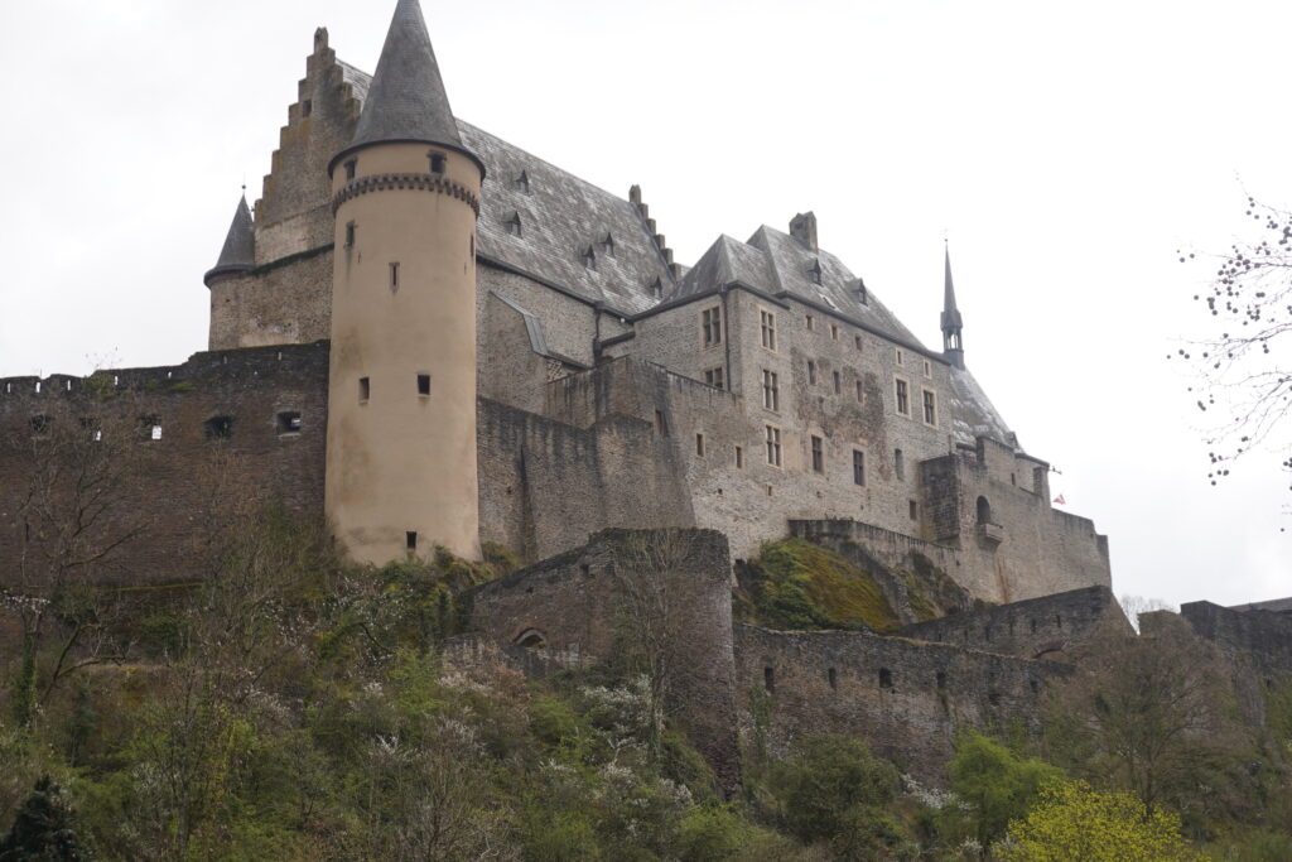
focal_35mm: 61
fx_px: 2189
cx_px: 646
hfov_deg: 32.9
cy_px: 431
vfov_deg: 22.3
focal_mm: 41
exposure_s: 1/200
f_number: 6.3
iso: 100
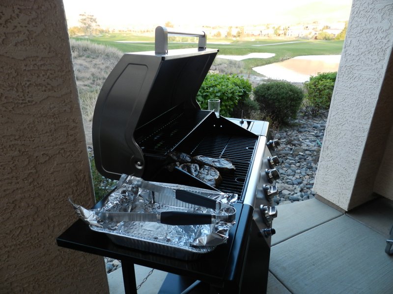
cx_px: 196
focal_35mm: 23
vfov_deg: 58.9
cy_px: 147
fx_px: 261
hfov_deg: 73.9
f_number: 3.4
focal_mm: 4
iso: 160
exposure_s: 1/40
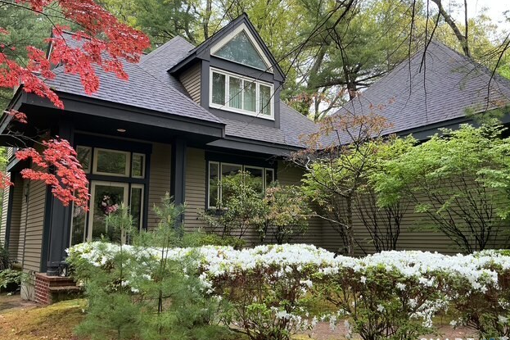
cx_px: 249
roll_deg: +1.3
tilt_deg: +9.5
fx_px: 439
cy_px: 168
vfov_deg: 42.3
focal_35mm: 31
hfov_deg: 60.3
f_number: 1.8
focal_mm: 3
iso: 32
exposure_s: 1/120
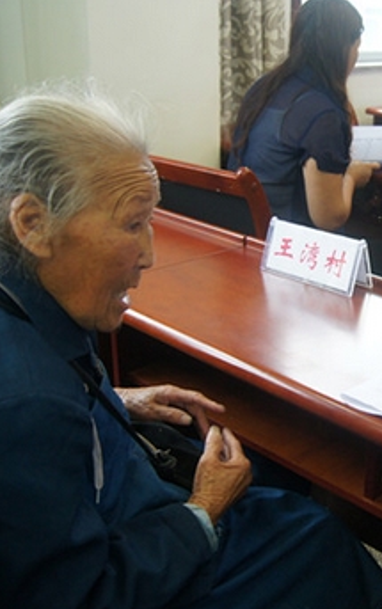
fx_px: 731
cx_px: 375
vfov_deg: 45.2
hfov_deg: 27.7
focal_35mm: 44
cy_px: 292
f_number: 3.5
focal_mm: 18
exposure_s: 1/30
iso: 640
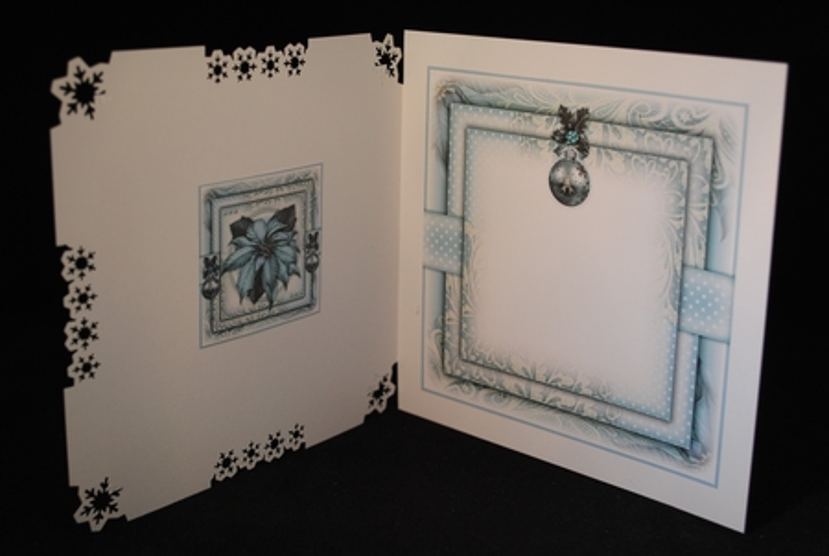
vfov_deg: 26.6
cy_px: 278
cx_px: 414
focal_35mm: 51
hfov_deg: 38.8
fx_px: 1177
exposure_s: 1/30
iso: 200
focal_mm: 34
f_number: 5
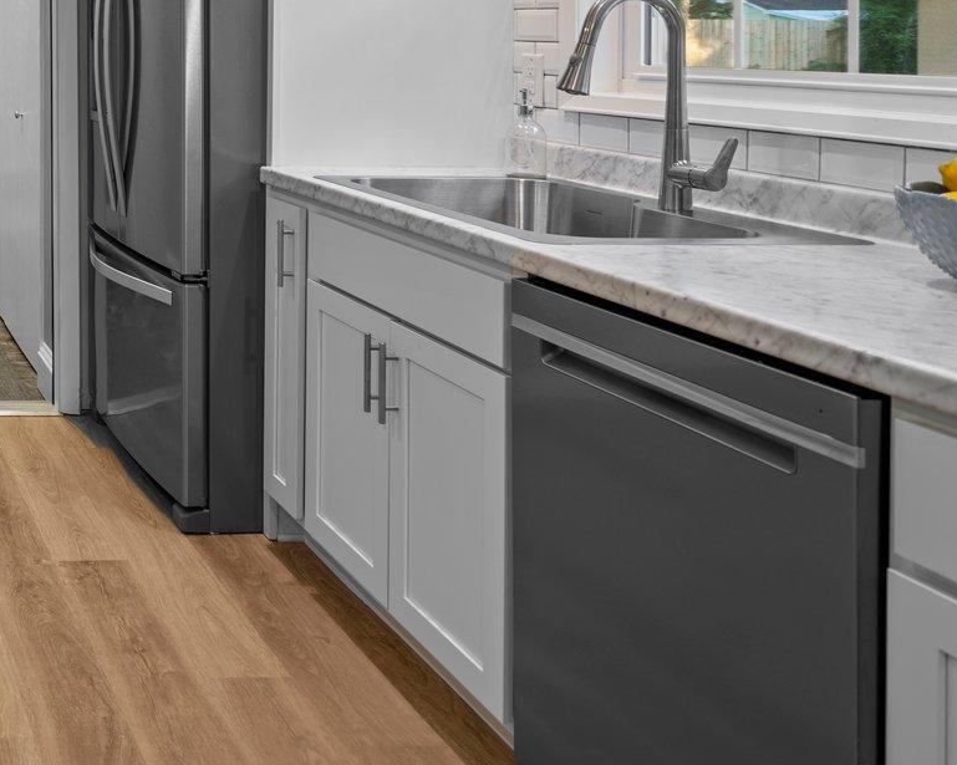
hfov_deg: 36.5
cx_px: -163
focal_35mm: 40
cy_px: 33
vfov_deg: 34.6
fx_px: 1133
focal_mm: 16
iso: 100
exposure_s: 1/2.5
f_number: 4
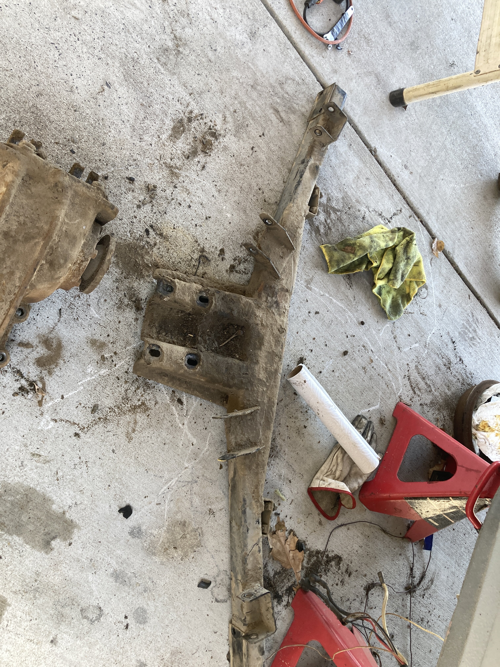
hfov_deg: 49.7
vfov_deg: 63.4
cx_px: 250
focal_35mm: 28
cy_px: 334
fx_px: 539
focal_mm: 3.99
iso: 64
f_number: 1.8
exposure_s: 1/121
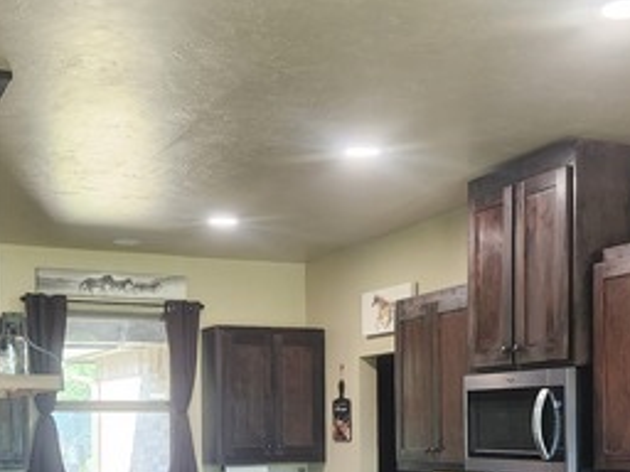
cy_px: 438
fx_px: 1092
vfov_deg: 23.7
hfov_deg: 32.2
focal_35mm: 60
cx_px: 343
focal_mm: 5.54
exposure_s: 1/120
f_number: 1.8
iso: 400
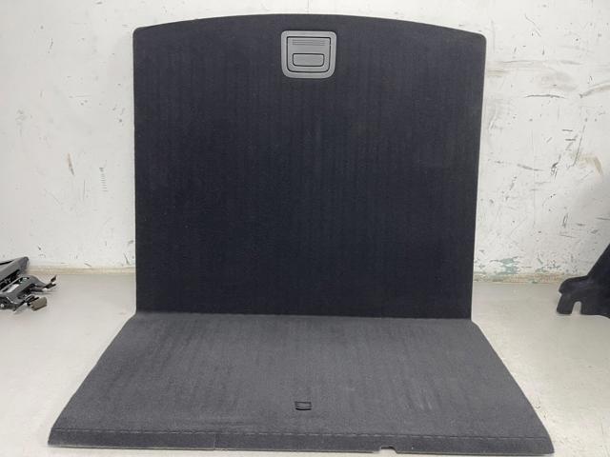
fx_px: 441
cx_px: 305
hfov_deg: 69.4
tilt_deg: -21.6
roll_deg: -0.6
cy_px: 228
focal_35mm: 25
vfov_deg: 54.9
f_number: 1.6
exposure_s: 1/50
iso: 100
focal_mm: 5.1
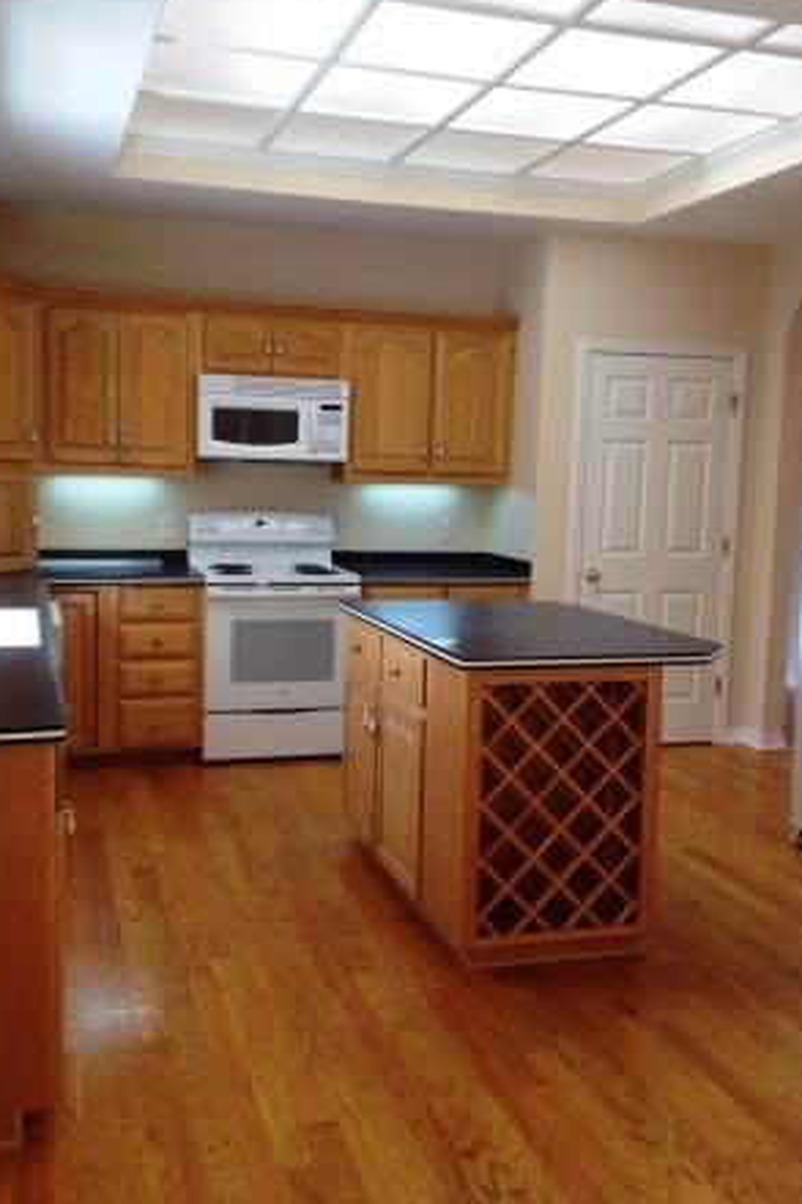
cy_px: 594
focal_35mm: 37
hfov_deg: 35.9
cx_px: 380
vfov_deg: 51.9
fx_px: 1237
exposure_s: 1/60
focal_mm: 4.28
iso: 64
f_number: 2.4
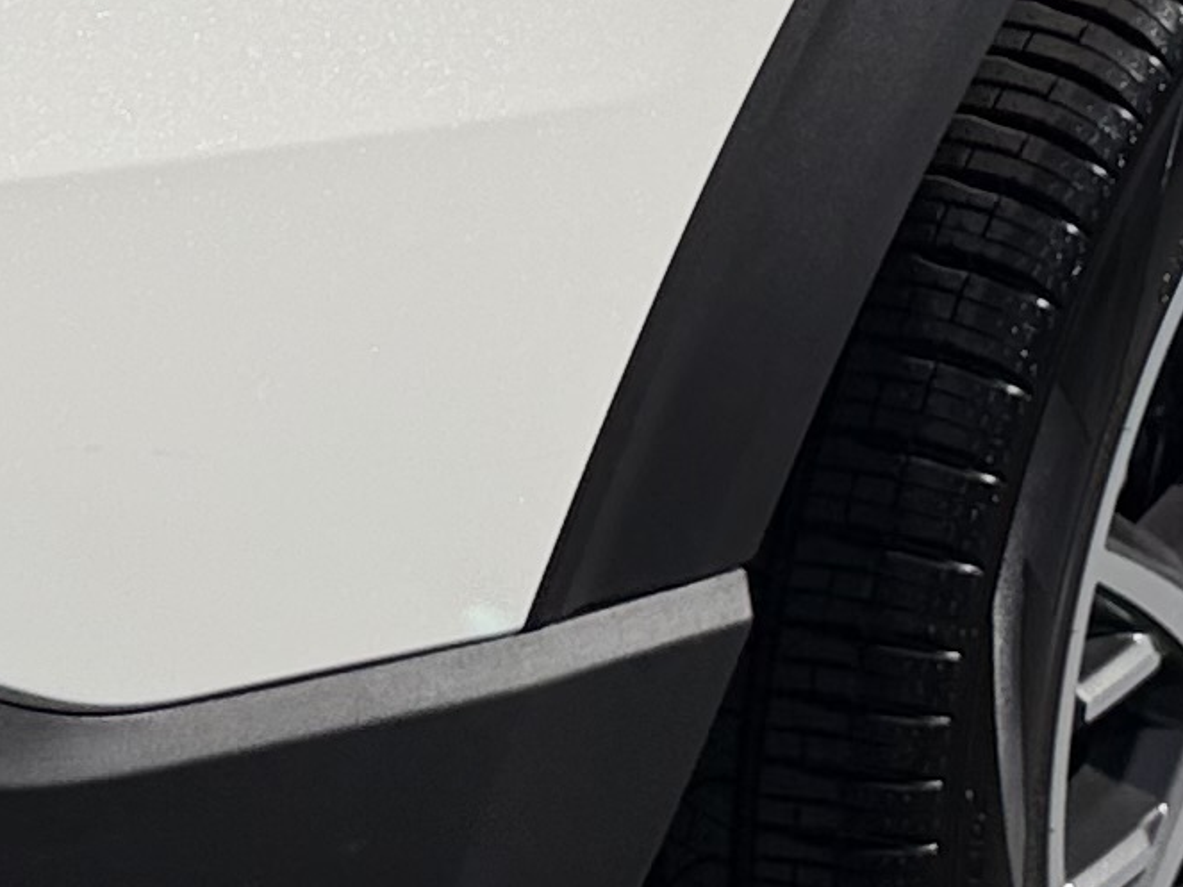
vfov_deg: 9.6
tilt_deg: -14.1
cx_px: 252
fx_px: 4989
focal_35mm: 146
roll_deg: -0.2
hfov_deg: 13.5
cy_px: -741
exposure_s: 1/11905
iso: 80
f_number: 1.78
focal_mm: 6.76
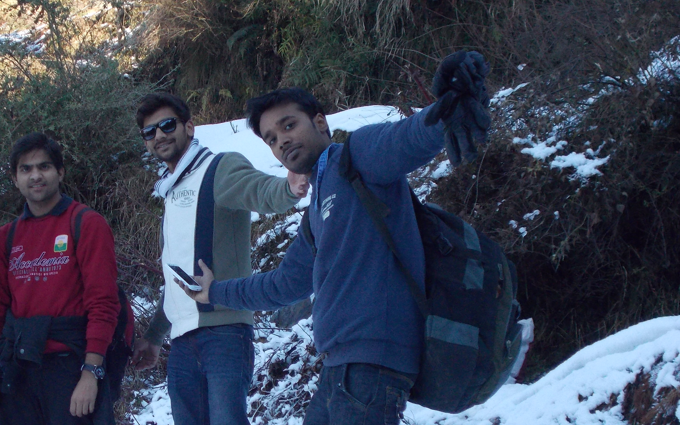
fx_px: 1761
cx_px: 171
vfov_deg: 13.7
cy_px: 294
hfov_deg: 21.7
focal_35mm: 95
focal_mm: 10.3
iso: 250
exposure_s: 1/250
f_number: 4.9
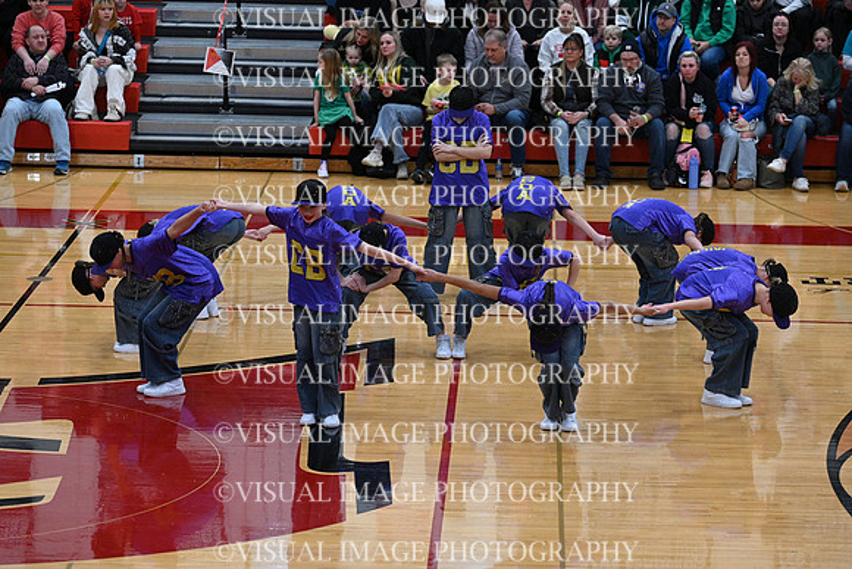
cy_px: 284
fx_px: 3196
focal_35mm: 135
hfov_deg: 15.2
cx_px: 426
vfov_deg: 10.2
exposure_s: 1/400
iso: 4000
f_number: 4
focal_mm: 135
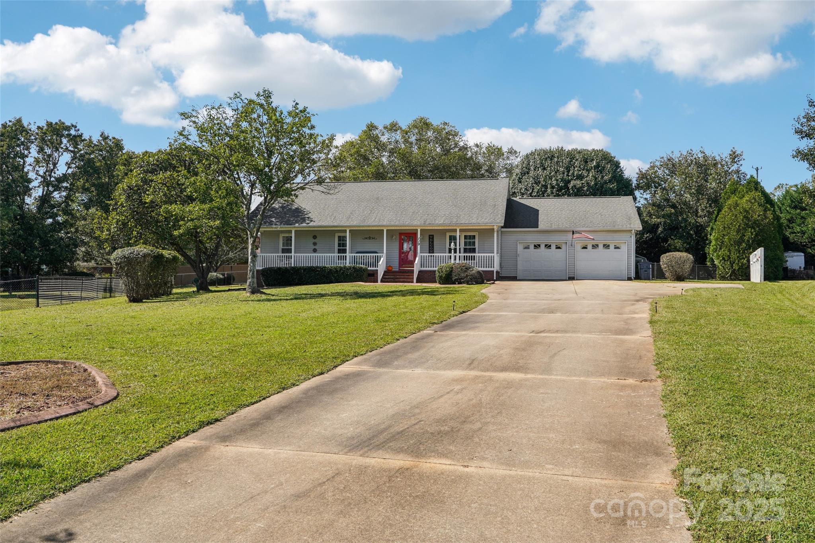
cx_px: 408
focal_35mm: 30
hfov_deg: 61.9
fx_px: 679
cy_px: 272
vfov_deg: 43.6
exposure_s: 1/125
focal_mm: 20
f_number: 8
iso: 100
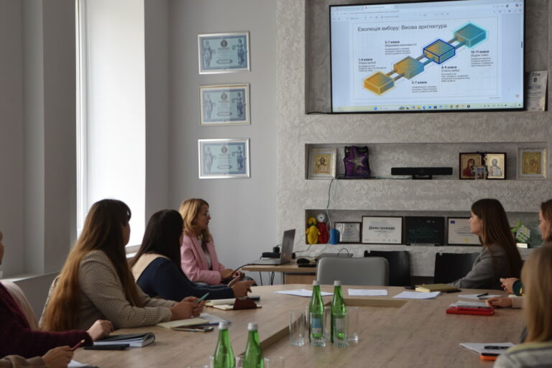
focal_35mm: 72
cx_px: 276
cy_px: 184
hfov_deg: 28.1
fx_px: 1104
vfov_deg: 18.9
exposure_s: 1/80
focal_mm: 48
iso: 400
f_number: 4.5
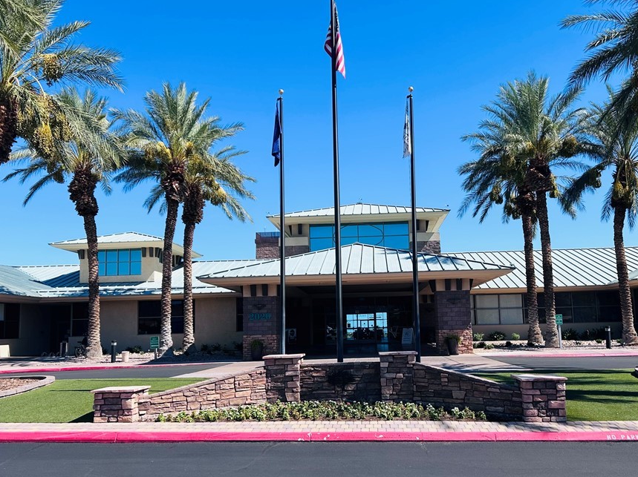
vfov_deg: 45.3
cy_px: 265
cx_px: 356
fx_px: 571
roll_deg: +1.3
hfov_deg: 58.2
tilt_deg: +5.1
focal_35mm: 31
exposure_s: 1/3356
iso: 50
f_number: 1.5
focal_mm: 5.7
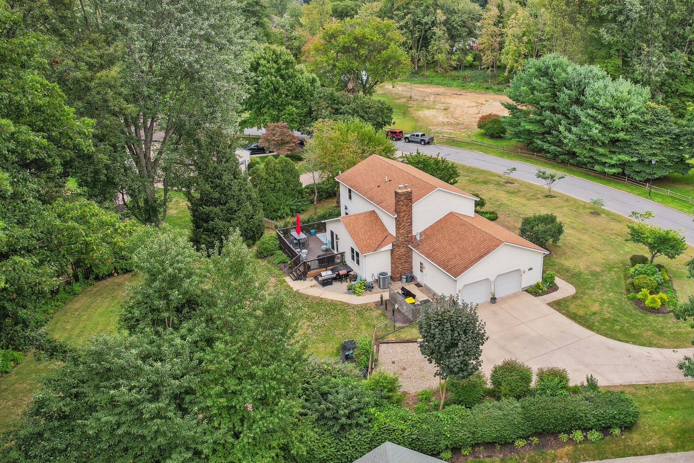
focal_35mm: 28
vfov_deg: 46.1
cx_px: 418
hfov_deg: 64.8
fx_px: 540
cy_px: 179
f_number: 2.8
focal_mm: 8.4
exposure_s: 1/350
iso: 100
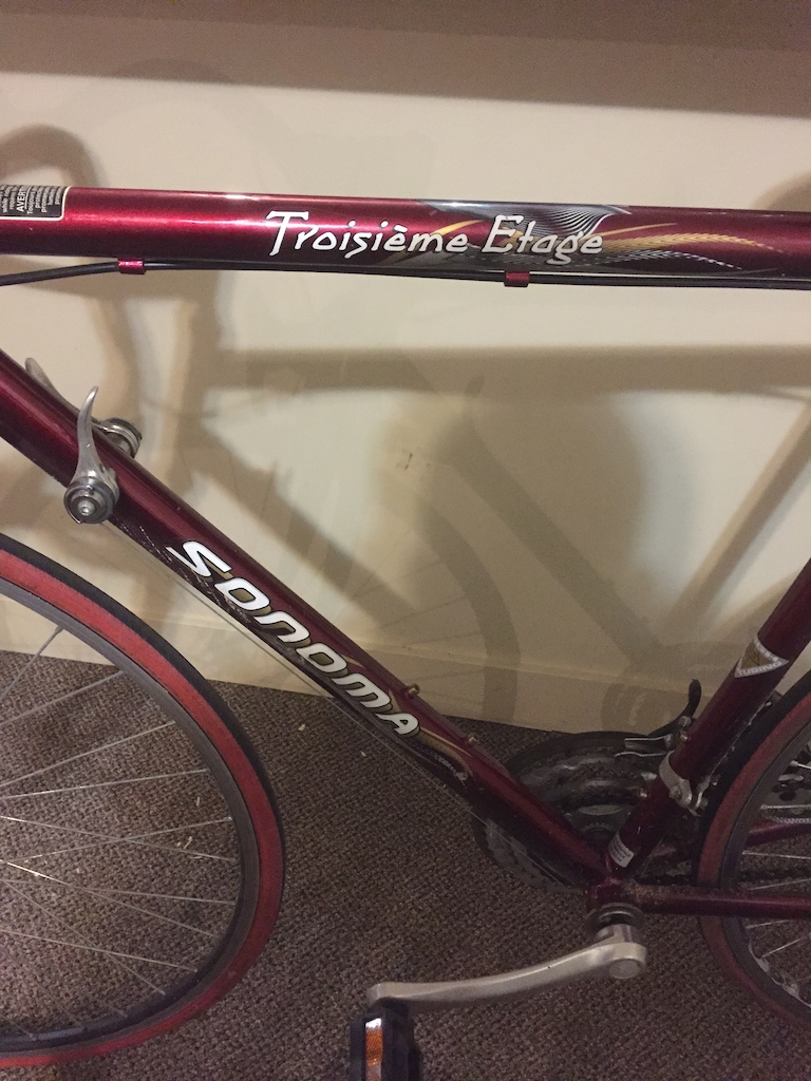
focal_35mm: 29
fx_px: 906
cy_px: 540
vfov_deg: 61.7
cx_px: 406
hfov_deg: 48.2
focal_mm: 4.15
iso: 400
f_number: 2.2
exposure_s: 1/15
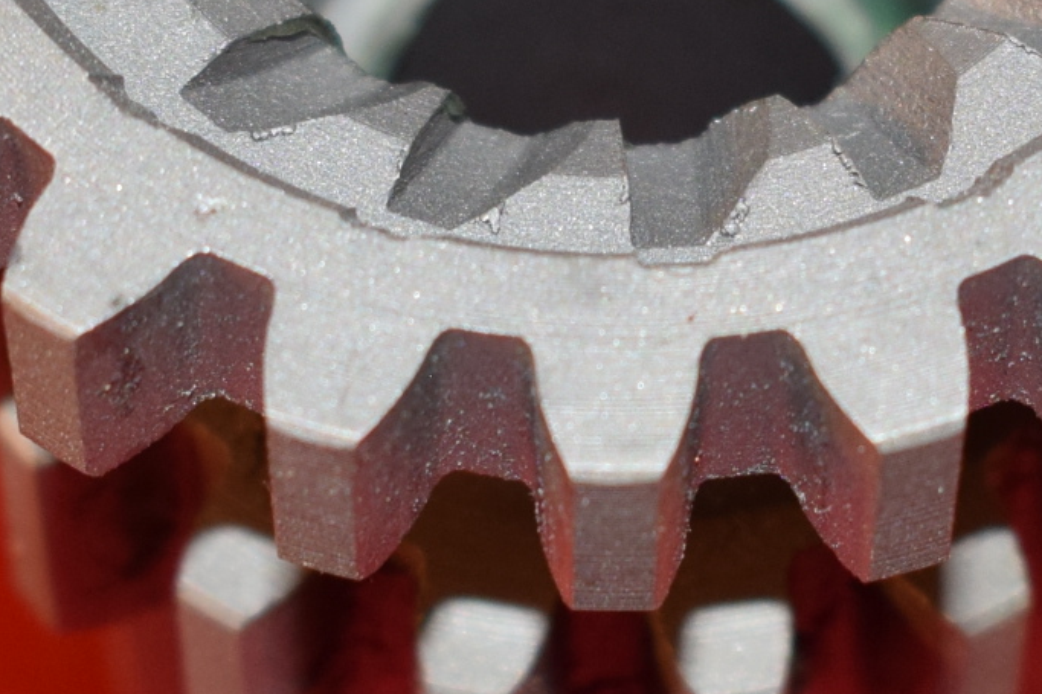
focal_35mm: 230
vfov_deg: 6.0
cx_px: 841
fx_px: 6661
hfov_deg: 8.9
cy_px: 168
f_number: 5.6
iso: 400
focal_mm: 35
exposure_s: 1/30
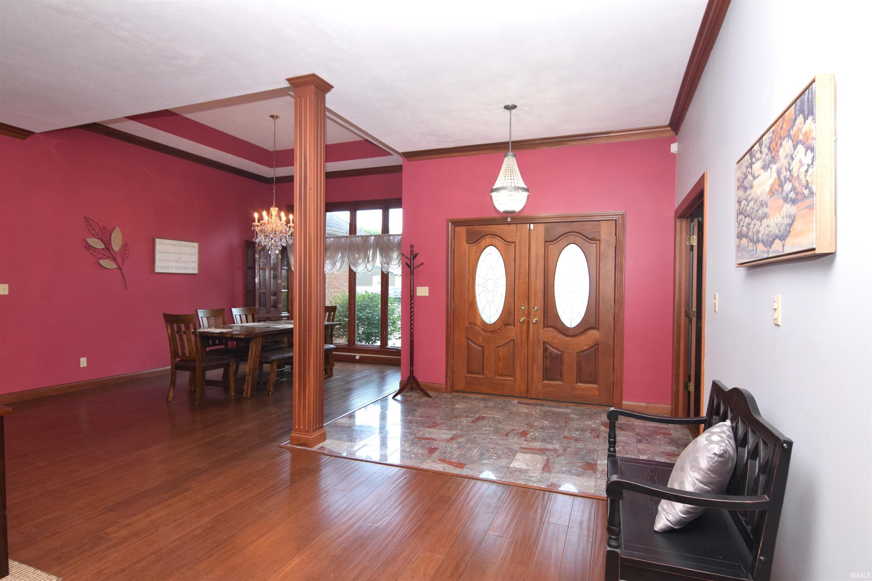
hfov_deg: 85.4
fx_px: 472
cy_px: 290
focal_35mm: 20
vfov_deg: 63.2
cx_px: 436
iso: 800
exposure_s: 1/100
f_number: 5
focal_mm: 13
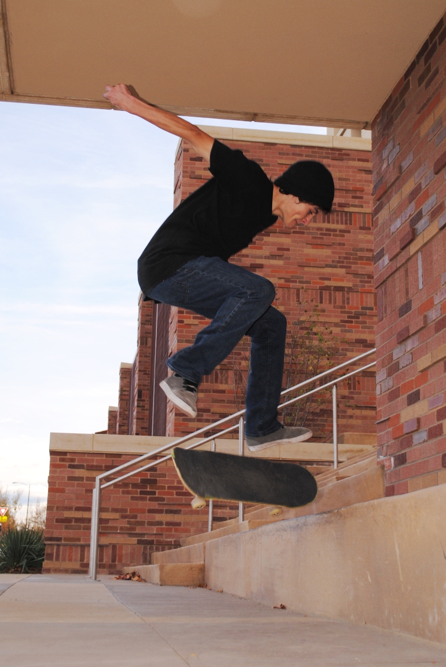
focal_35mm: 48
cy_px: 334
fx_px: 889
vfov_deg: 41.1
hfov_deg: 28.2
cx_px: 223
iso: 100
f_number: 4.8
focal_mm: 32
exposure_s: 1/200
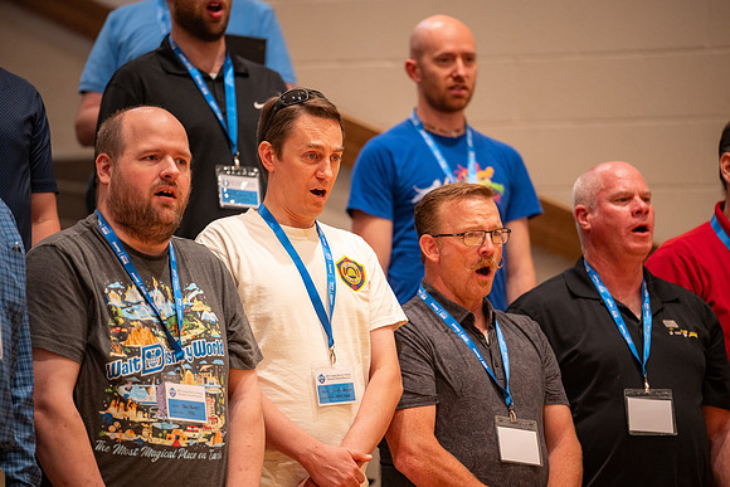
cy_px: 244
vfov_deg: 6.9
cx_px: 365
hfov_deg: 10.3
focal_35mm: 200
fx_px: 4056
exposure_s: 1/125
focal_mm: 200
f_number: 2.8
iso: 1250
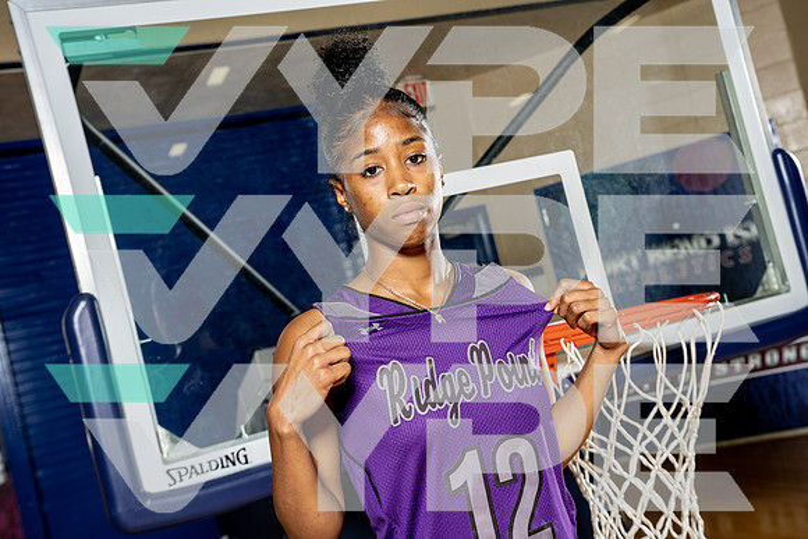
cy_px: 270
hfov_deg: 42.7
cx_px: 404
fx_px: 1033
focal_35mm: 46
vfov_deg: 29.3
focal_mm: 46
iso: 400
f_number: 5.6
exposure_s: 1/250
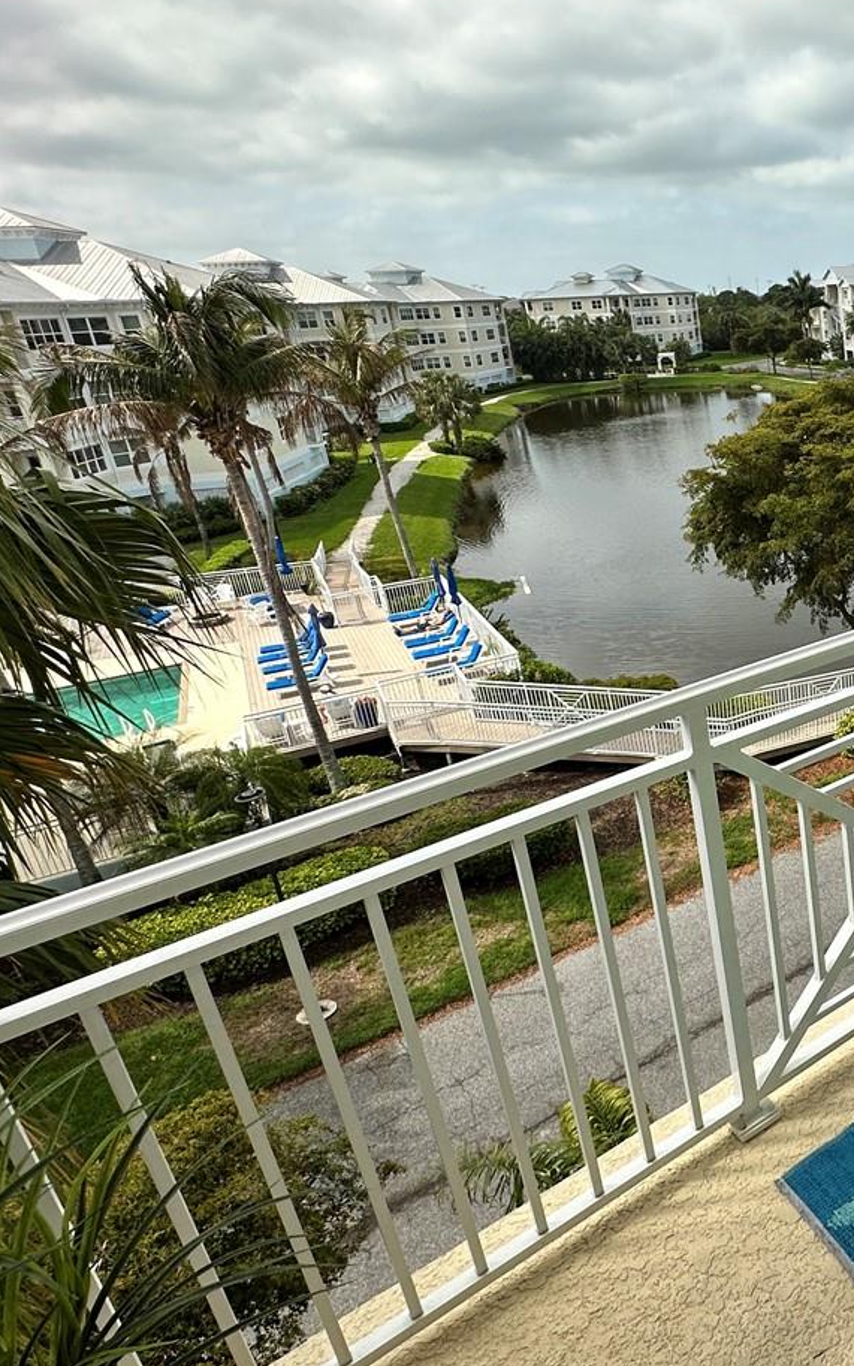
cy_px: 643
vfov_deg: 70.3
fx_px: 968
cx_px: 930
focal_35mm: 26
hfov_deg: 39.4
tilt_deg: -18.9
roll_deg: +2.5
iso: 50
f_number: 2.2
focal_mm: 2.22
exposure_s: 1/1618
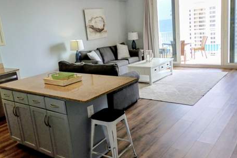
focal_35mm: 32
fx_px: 211
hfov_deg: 58.7
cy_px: 76
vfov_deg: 41.1
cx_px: 125
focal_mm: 4.27
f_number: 1.8
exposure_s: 1/120
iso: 157
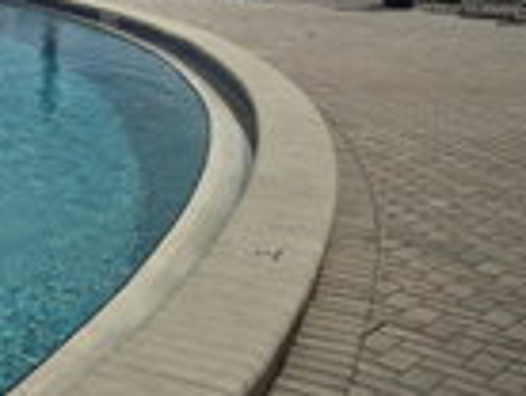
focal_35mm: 71
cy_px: -80
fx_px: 1081
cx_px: -158
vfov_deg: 19.6
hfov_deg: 24.0
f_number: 1.8
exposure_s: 1/4208
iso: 25
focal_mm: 5.4
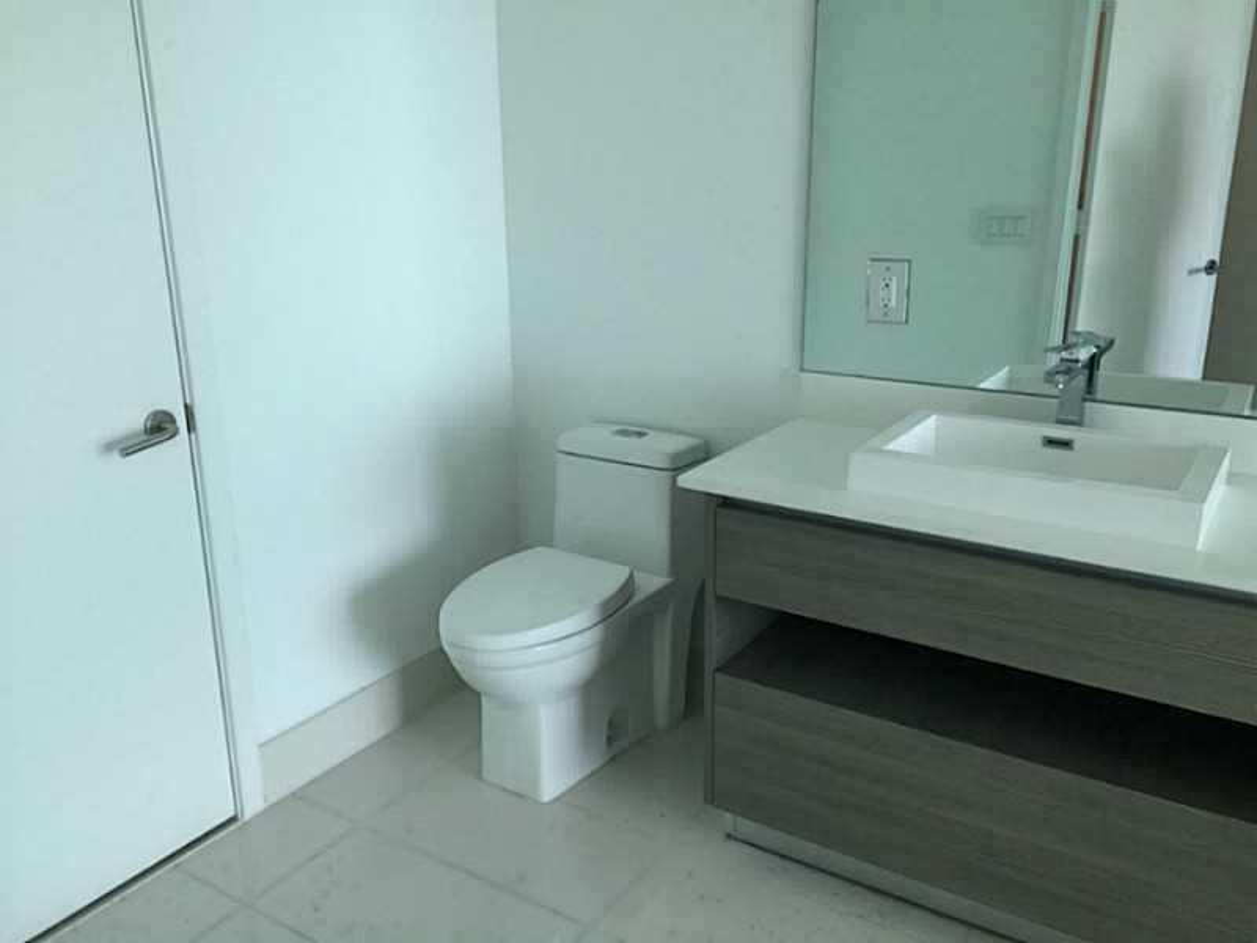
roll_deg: +0.8
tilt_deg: -17.8
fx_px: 1053
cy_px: 472
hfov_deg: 61.7
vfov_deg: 48.2
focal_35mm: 29
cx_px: 628
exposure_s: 1/30
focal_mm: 4.15
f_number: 2.2
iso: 32
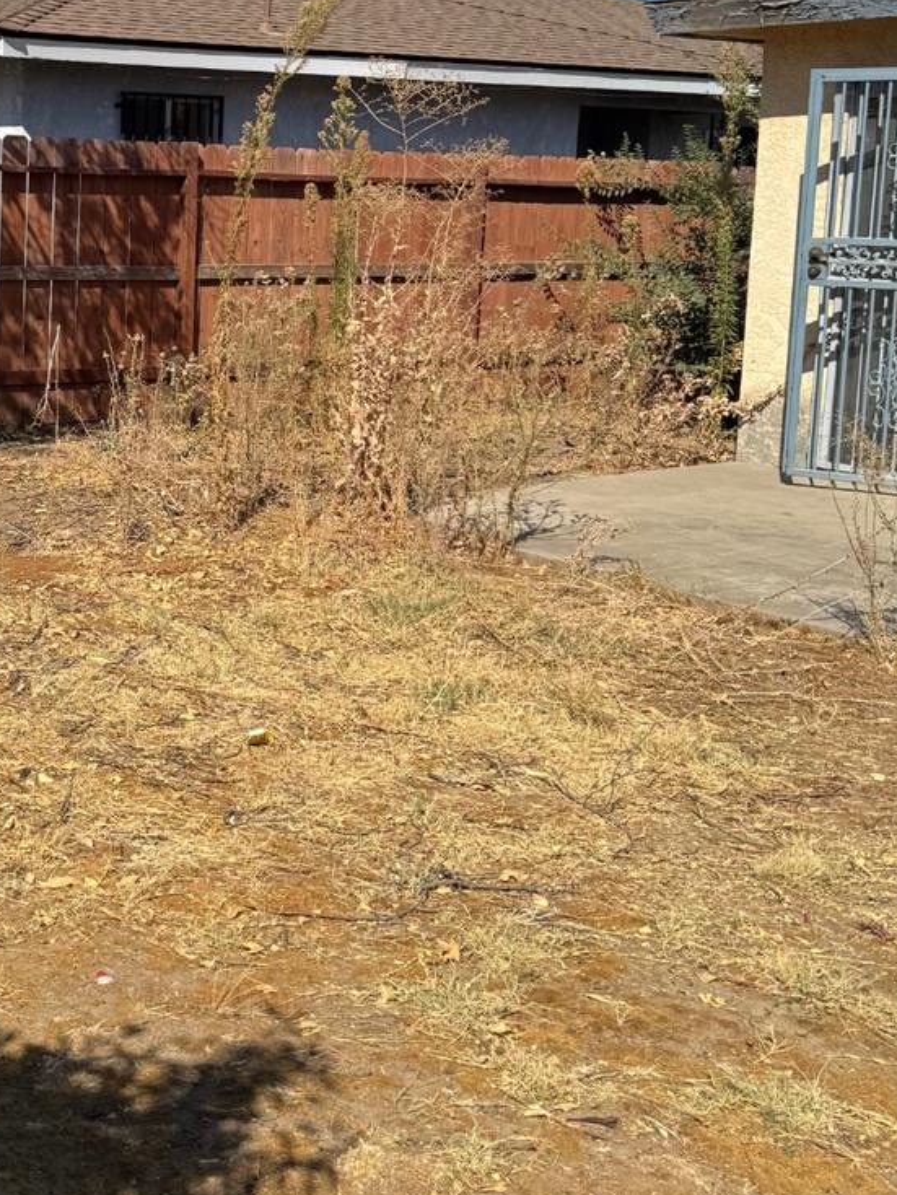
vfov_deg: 38.5
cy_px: 406
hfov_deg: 28.2
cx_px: 33
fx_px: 1692
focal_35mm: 49
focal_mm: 6.76
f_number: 1.78
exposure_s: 1/4950
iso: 80
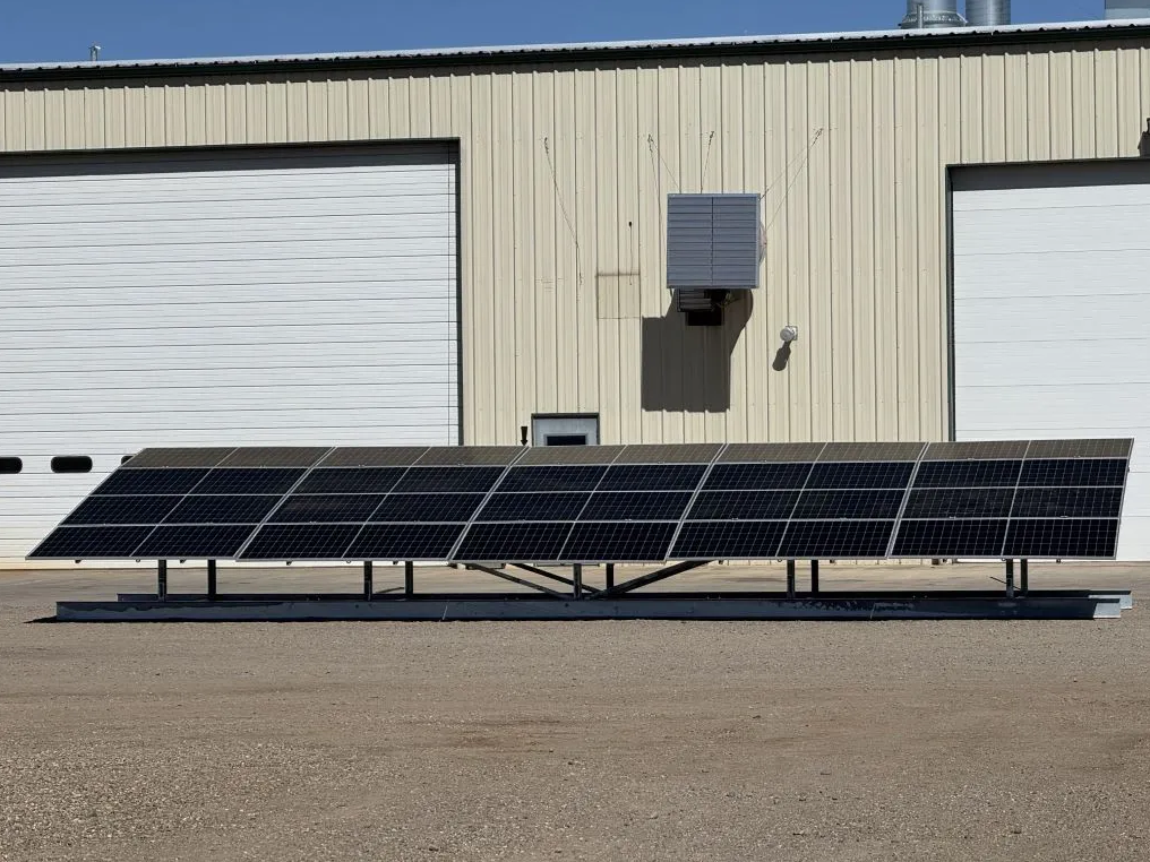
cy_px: 430
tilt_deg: +0.5
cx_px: 576
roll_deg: +0.4
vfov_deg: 12.2
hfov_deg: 16.3
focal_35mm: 121
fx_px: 4020
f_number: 2.8
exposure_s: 1/4651
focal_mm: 15.66
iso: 50
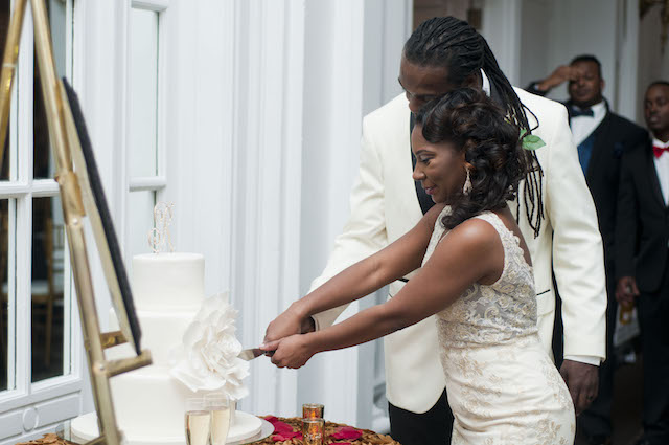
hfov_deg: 27.0
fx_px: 1392
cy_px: 222
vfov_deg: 18.1
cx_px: 334
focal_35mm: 75
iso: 200
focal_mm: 50
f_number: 2.2
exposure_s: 1/100
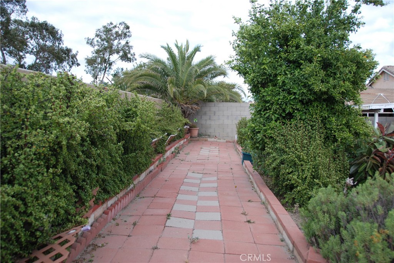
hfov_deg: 61.9
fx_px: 329
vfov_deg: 43.7
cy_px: 132
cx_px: 197
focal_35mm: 30
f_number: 3.8
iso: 200
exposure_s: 1/400
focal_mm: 20
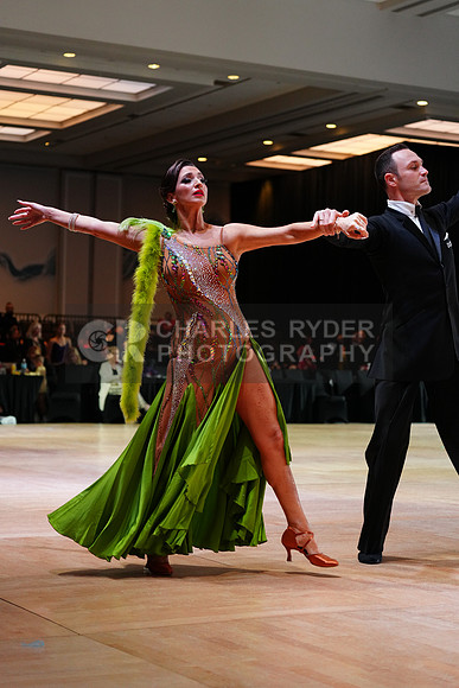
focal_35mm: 70
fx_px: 1338
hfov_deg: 19.5
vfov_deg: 28.8
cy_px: 344
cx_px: 230
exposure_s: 1/250
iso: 2500
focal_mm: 70
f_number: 4
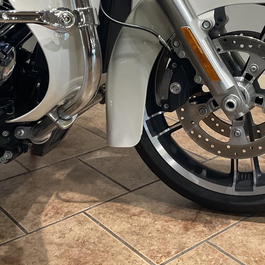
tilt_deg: -18.3
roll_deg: -0.5
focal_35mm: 59
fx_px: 511
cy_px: 89
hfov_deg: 28.8
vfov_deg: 28.9
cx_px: 185
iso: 80
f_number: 1.8
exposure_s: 1/60
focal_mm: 3
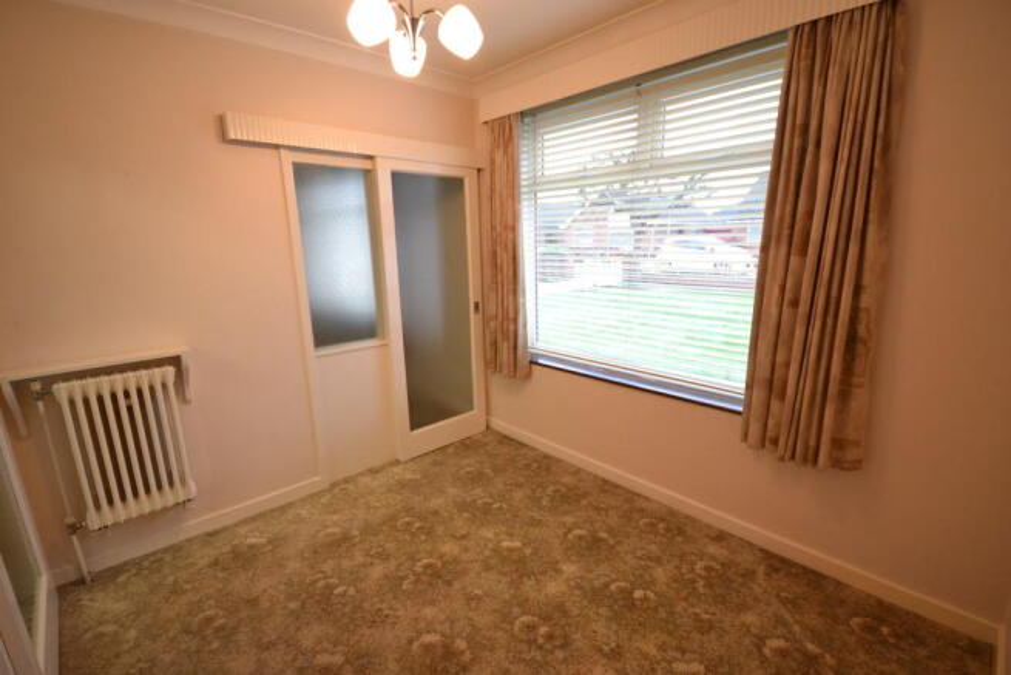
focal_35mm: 15
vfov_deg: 77.4
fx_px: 421
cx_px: 506
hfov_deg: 100.4
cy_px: 338
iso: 900
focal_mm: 10
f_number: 4
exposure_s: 1/60
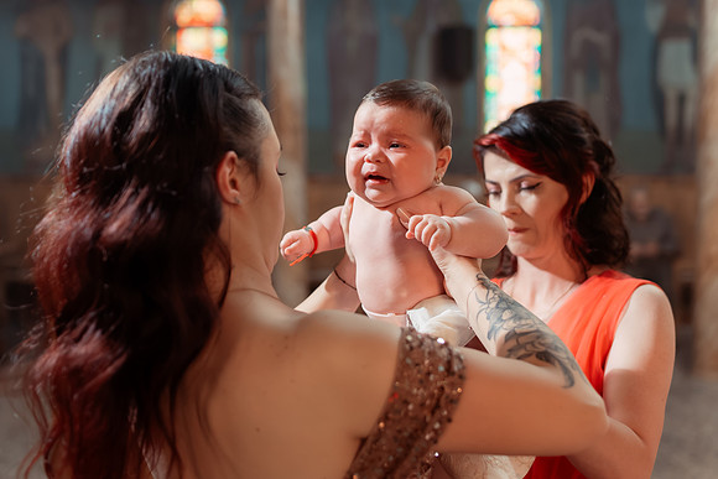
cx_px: 383
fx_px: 815
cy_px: 199
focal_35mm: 41
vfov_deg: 32.7
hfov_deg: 47.5
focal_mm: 35
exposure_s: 1/250
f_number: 2.2
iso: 1600
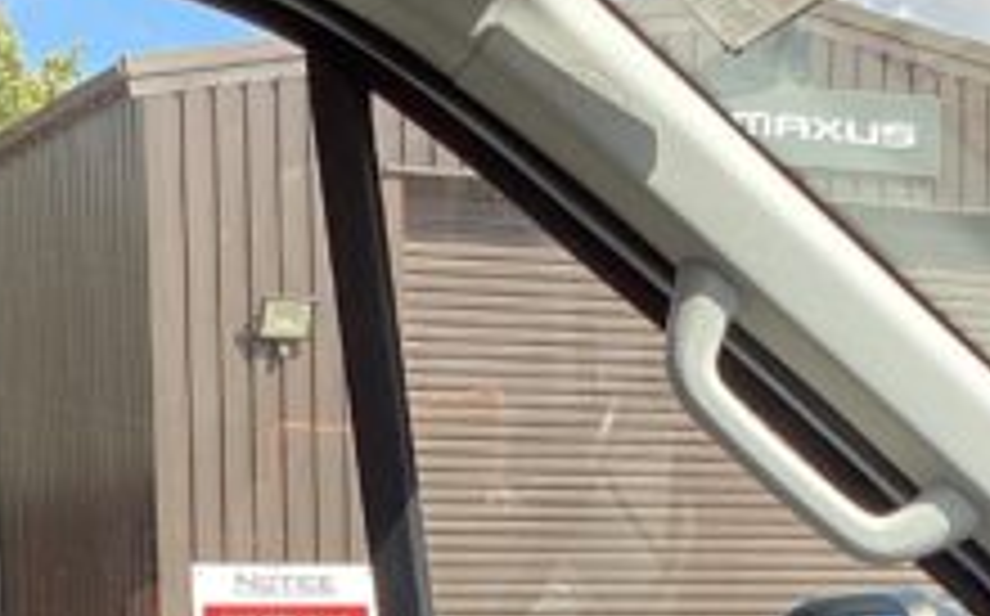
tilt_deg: -10.2
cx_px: 495
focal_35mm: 119
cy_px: 1198
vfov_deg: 10.2
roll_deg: +0.2
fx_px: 3207
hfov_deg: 17.5
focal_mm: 3.3
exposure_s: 1/259
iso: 25
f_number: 2.4
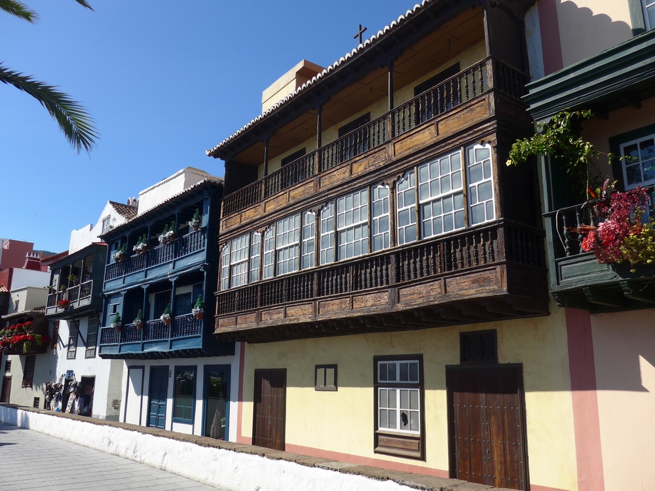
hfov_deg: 61.7
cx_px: 328
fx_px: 549
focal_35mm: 29
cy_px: 246
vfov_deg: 48.2
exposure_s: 1/1600
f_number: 2.8
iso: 80
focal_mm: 6
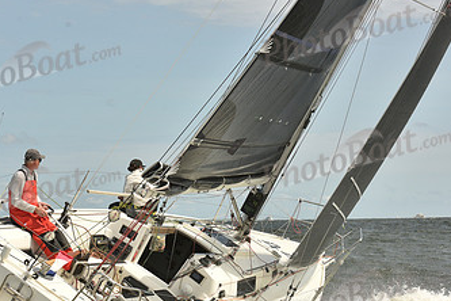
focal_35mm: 122
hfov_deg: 16.8
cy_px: 246
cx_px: 192
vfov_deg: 11.2
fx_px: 1528
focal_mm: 70
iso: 250
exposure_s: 1/800
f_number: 10
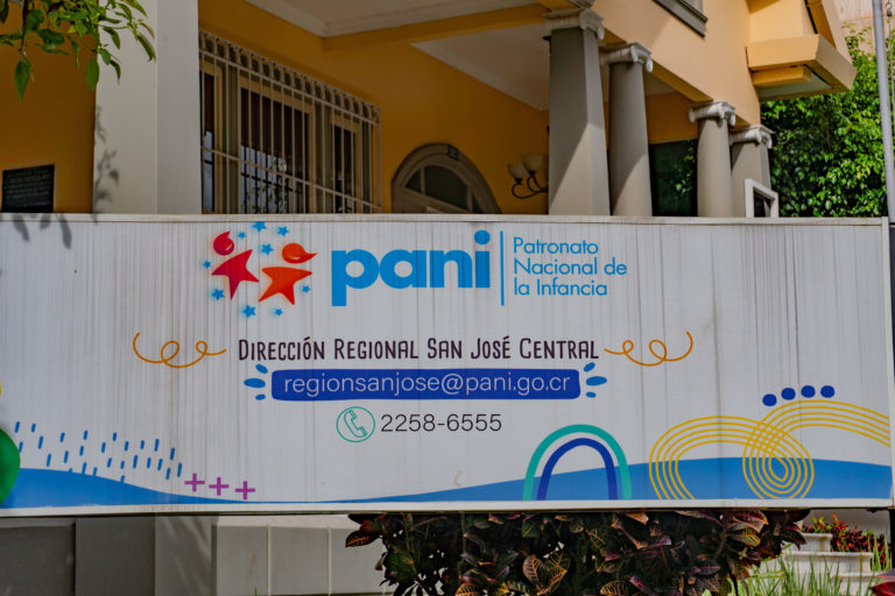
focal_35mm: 75
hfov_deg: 27.0
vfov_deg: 18.2
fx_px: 1864
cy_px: 298
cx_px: 448
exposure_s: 1/800
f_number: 5.6
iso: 100
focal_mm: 50
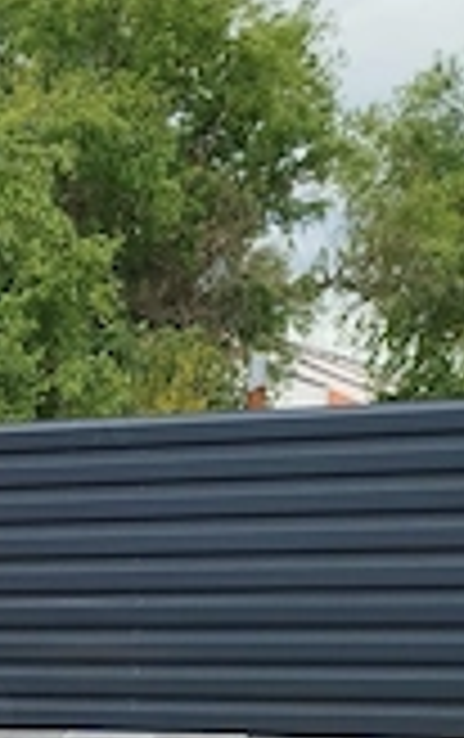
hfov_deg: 11.9
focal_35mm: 93
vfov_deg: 20.5
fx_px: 1875
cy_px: 936
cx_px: -590
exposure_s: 1/634
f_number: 1.7
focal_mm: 5.31
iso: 50
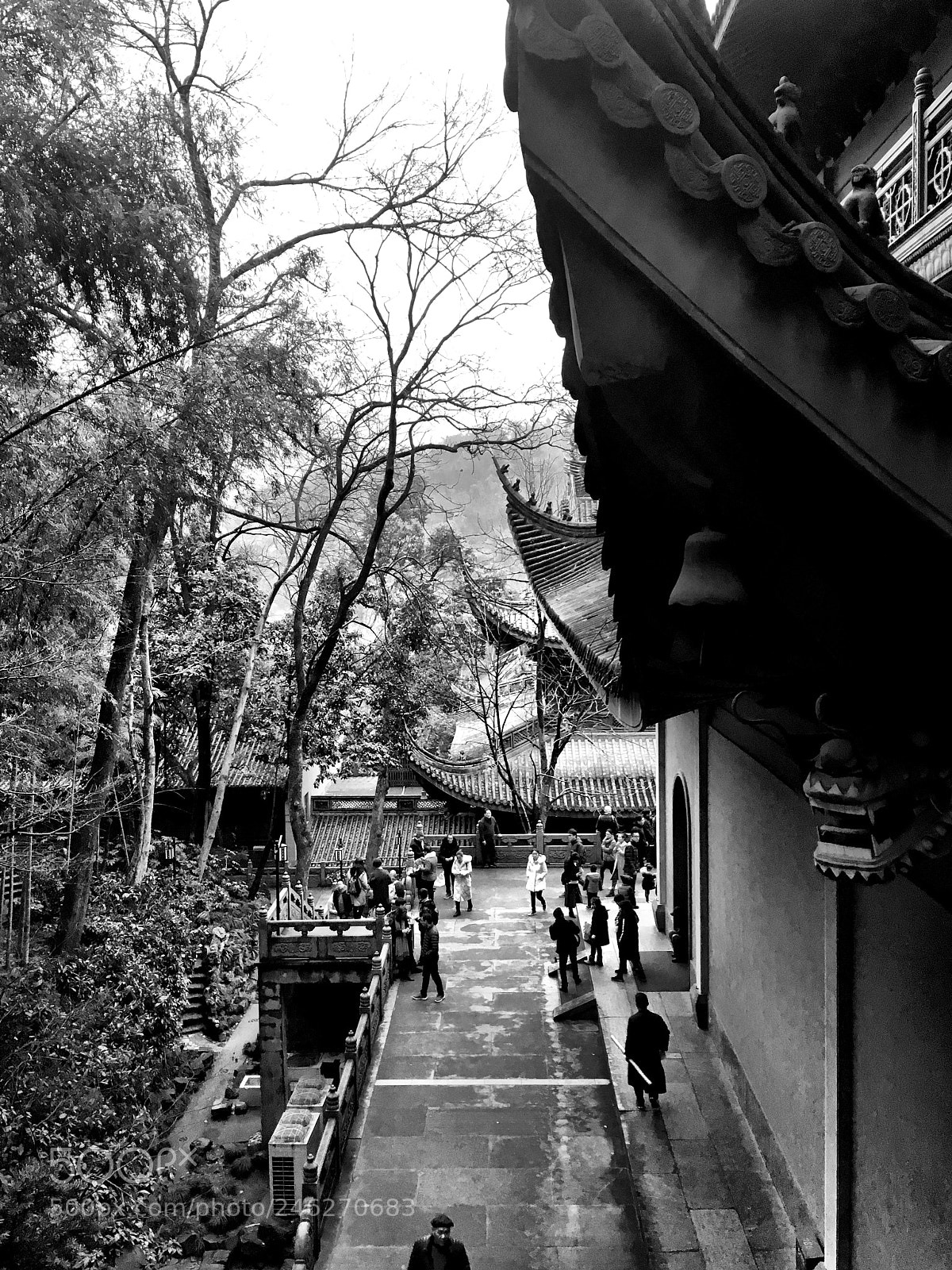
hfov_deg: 48.2
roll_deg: -1.6
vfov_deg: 61.7
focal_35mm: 29
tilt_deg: -4.2
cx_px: 476
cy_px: 635
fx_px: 1063
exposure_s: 1/33
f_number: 2.2
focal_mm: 4.15
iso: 32
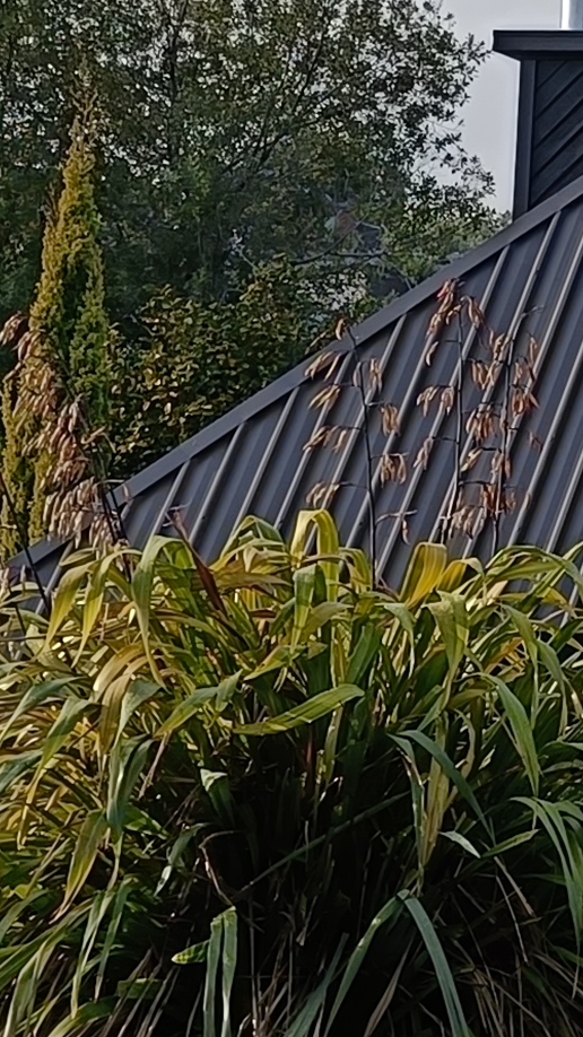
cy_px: 307
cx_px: 1119
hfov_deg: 6.4
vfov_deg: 11.6
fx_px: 5115
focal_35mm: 186
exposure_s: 1/734
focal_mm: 7.08
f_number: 2
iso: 50
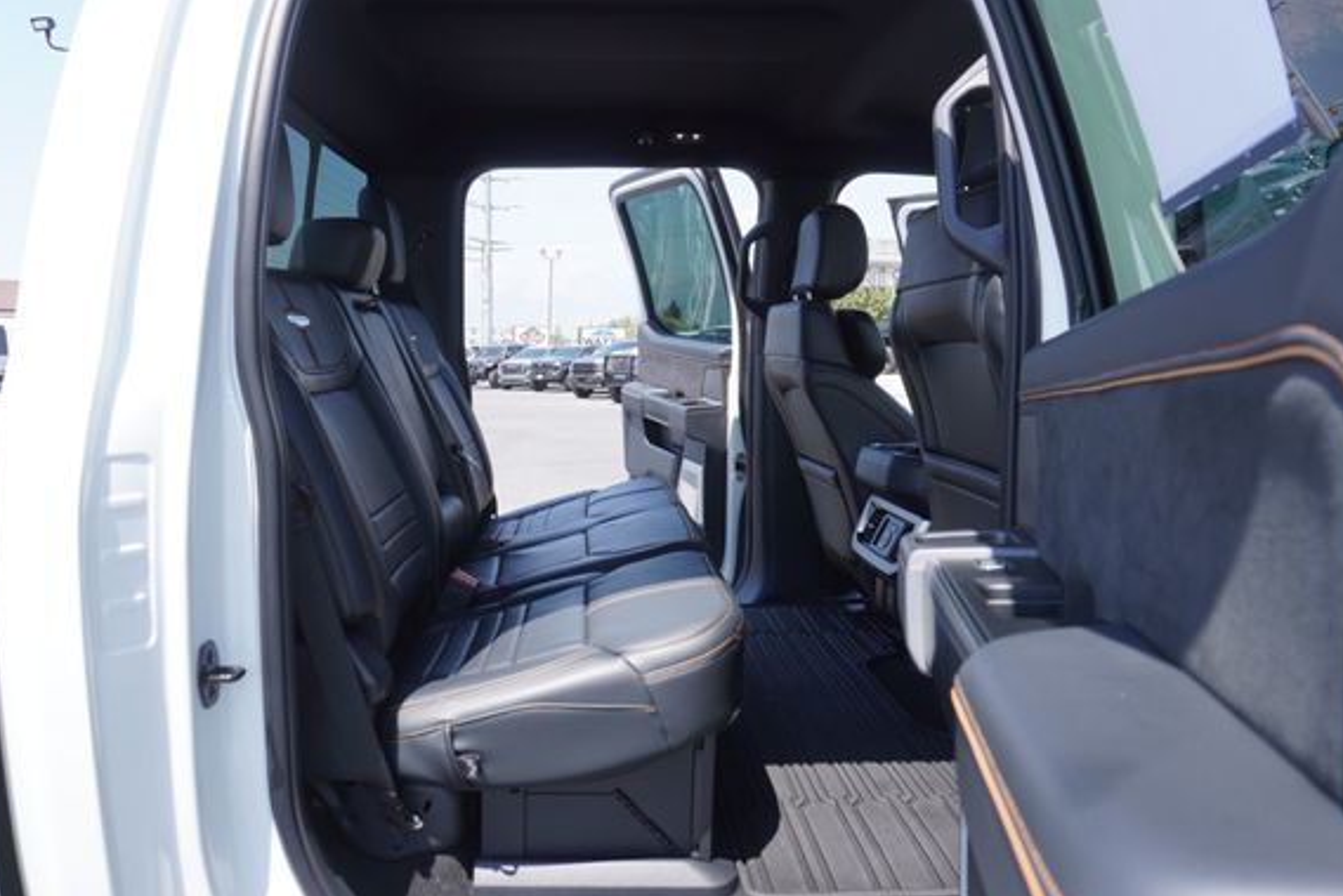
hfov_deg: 67.2
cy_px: 462
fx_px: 1008
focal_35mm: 27
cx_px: 611
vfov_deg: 48.0
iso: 100
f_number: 6.3
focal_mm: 16
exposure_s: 1/160
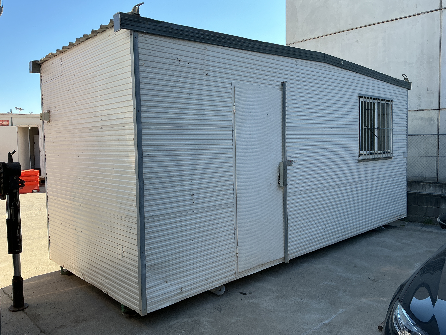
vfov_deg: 48.2
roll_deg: +1.0
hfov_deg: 61.7
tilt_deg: -4.7
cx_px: 223
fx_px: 374
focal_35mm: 29
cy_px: 168
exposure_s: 1/599
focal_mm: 3
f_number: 1.8
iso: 25
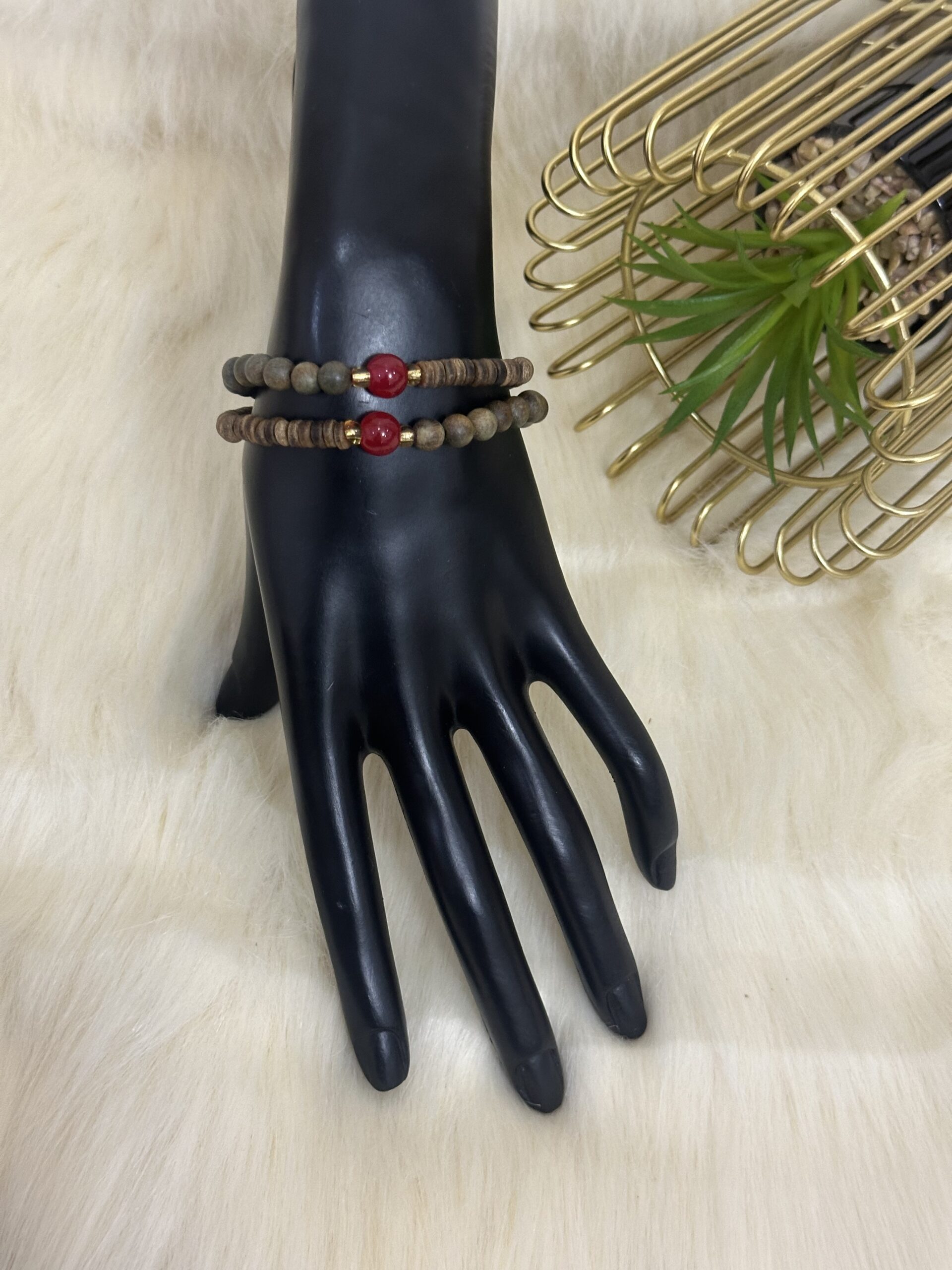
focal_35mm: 48
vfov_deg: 39.7
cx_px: 476
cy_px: 635
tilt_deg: -60.1
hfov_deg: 30.3
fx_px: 1760
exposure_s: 1/60
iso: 200
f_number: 1.78
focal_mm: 6.86
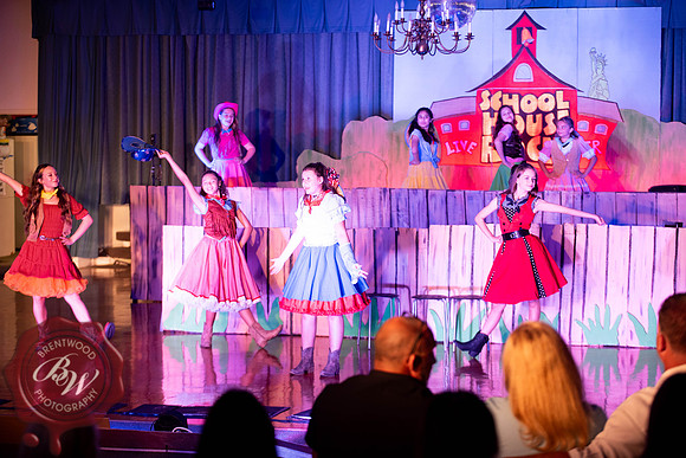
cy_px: 229
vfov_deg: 14.9
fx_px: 1753
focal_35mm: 92
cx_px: 343
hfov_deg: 22.1
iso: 720
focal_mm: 92
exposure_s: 1/100
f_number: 2.8
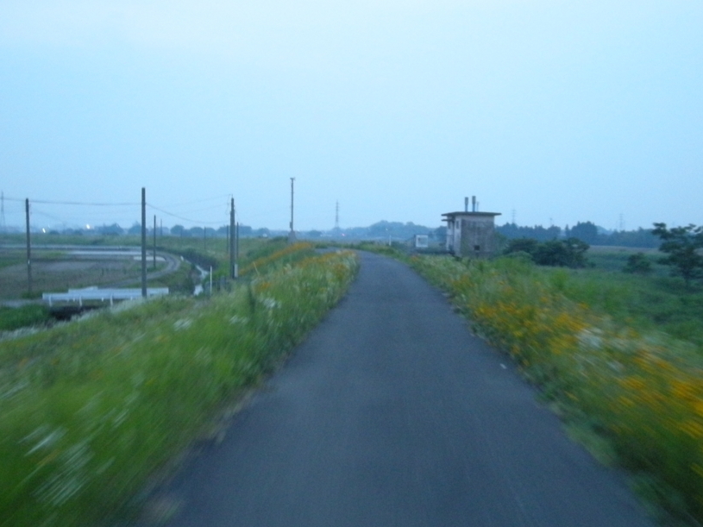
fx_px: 893
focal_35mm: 44
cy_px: 298
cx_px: 347
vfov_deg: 32.8
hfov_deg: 43.0
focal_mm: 5.7
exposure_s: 1/22.1
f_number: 2.8
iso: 400
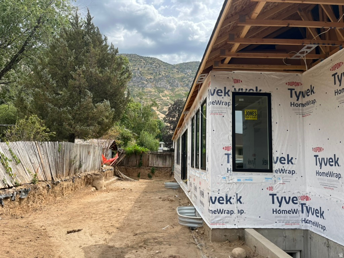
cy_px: 129
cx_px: 172
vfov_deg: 53.1
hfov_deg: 67.3
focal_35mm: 26
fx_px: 258
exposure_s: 1/1647
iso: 50
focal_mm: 5.1
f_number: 1.6
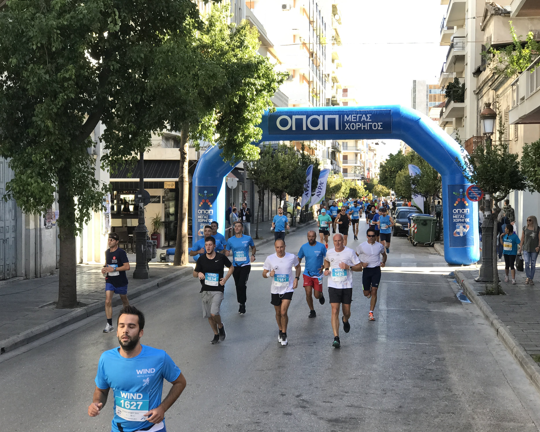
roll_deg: -0.6
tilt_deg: -2.6
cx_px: 268
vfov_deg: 25.4
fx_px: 959
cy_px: 217
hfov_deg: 31.5
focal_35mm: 60
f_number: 2.8
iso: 50
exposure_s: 1/249
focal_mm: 6.6
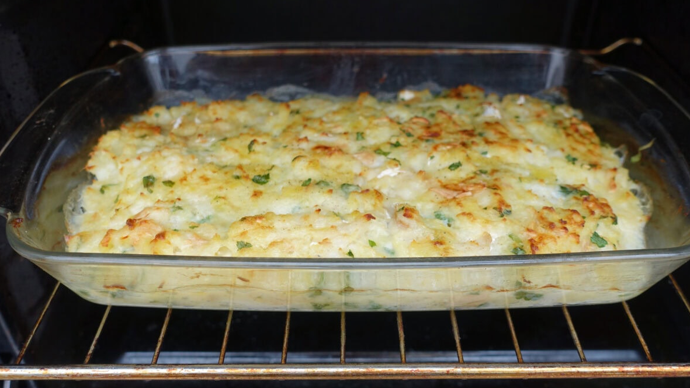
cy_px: 190
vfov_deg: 35.6
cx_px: 346
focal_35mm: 33
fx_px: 604
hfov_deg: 59.5
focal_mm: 11.4
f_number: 3.2
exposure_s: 1/80
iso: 125
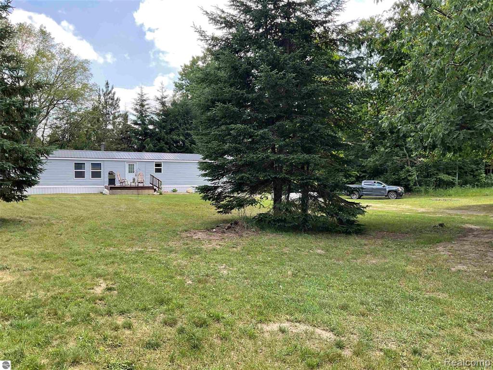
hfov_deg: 61.7
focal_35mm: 29
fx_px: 413
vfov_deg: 48.2
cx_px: 246
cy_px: 185
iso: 16
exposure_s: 1/276
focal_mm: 3
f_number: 1.8
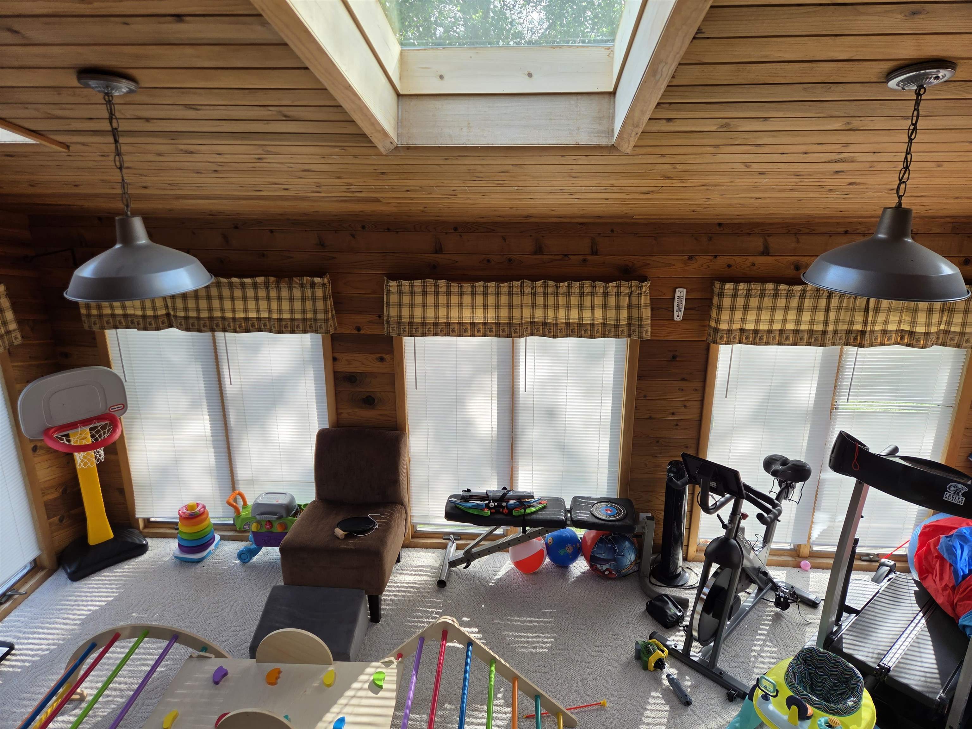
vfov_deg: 58.9
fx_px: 646
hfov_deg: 73.9
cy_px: 364
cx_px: 486
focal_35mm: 23
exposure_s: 1/180
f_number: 1.8
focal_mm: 5.4
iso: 40
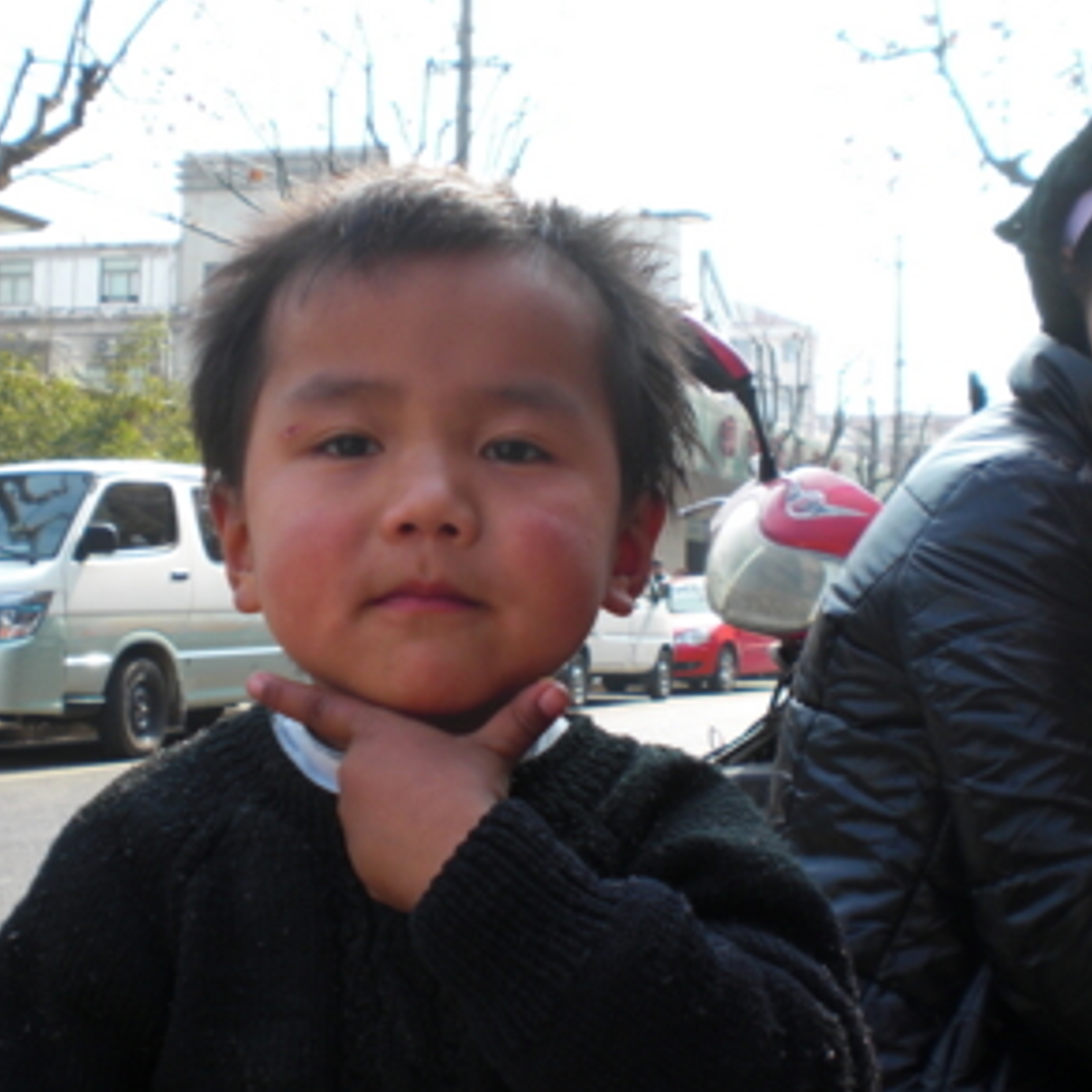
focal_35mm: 46
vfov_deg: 36.8
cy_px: 550
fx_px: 1642
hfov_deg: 36.6
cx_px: 426
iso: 64
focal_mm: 6.3
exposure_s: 1/320
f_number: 3.1
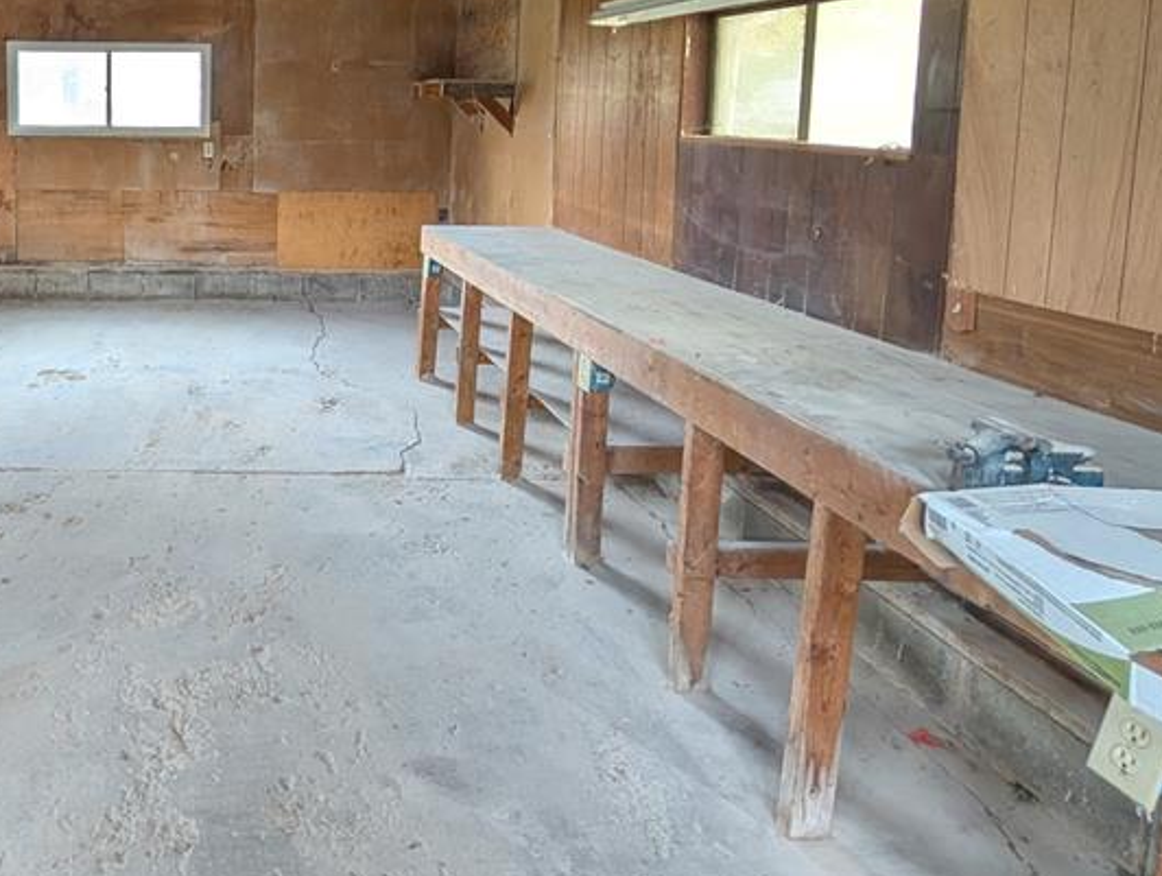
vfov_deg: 55.4
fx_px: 773
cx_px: 190
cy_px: 190
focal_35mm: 23
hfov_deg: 65.3
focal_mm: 2.02
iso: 60
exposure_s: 1/28.1
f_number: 1.7
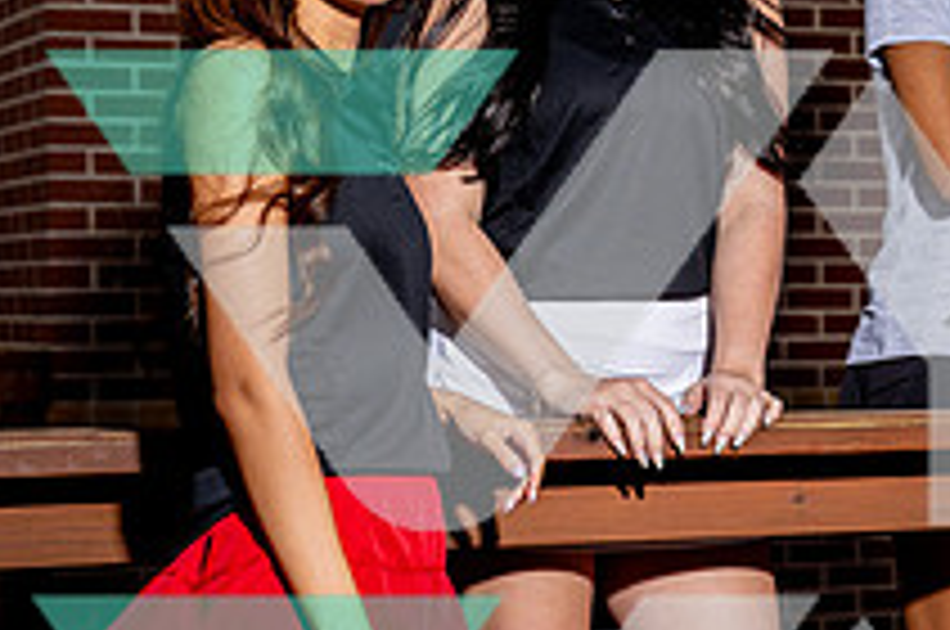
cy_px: 290
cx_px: 1193
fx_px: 3557
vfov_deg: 10.1
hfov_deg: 14.6
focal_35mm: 135
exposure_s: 1/250
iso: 100
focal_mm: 49
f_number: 4
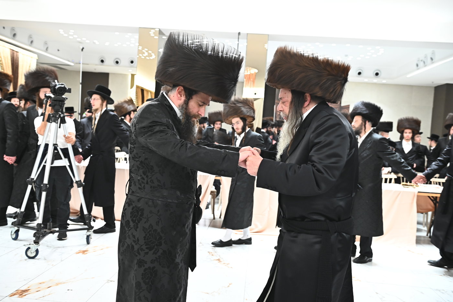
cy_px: 151
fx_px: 440
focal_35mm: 35
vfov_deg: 37.8
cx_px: 226
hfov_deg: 54.4
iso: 2000
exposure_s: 1/200
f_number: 4
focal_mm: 35
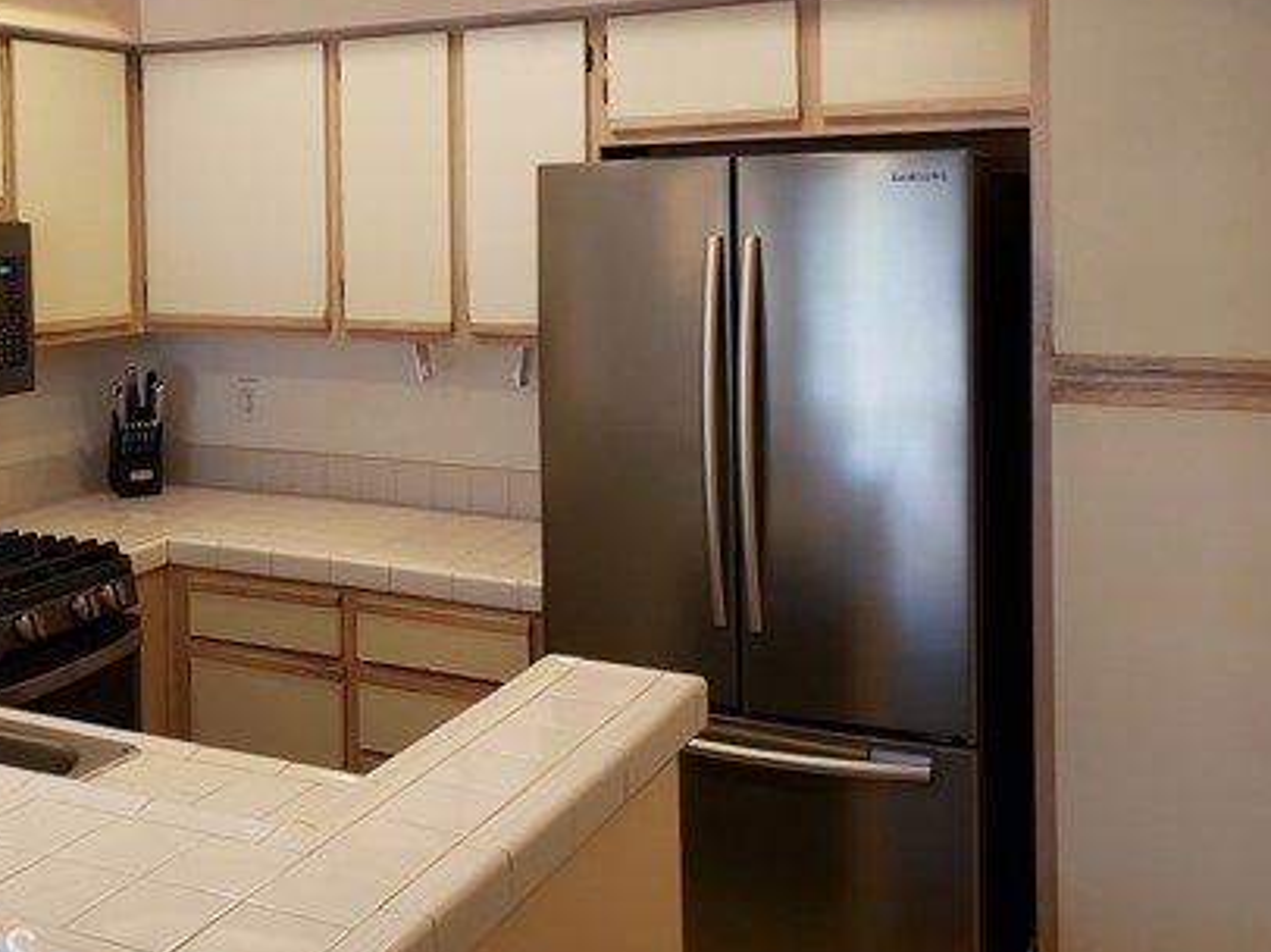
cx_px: 351
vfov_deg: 34.4
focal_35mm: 41
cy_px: 251
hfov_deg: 44.6
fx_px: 1505
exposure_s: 1/60
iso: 200
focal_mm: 4.3
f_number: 2.4
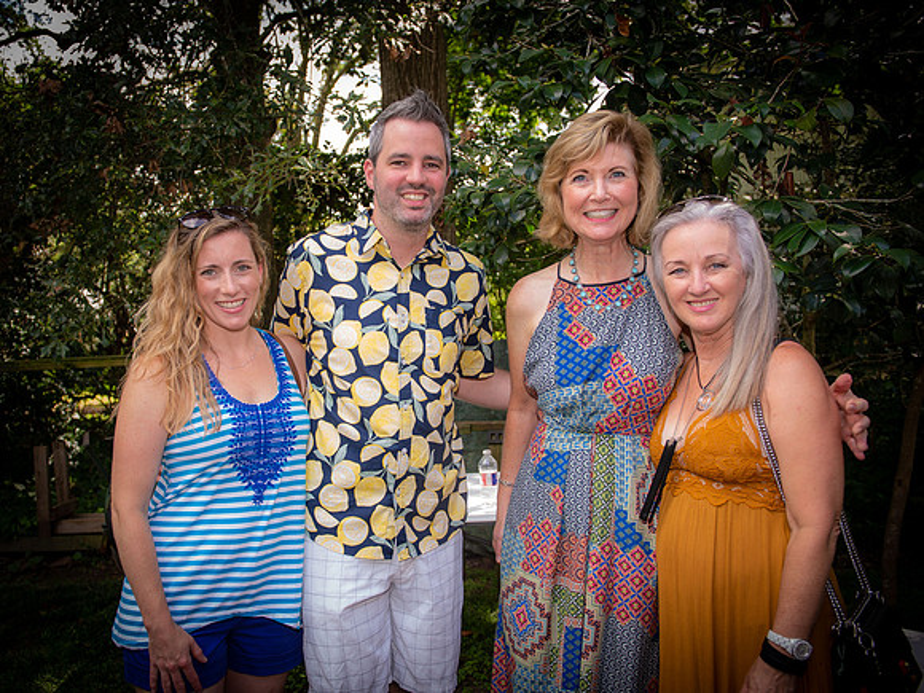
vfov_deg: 45.6
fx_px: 824
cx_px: 389
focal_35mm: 31
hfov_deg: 58.2
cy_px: 350
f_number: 4.5
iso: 64
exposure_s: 1/80
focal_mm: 27
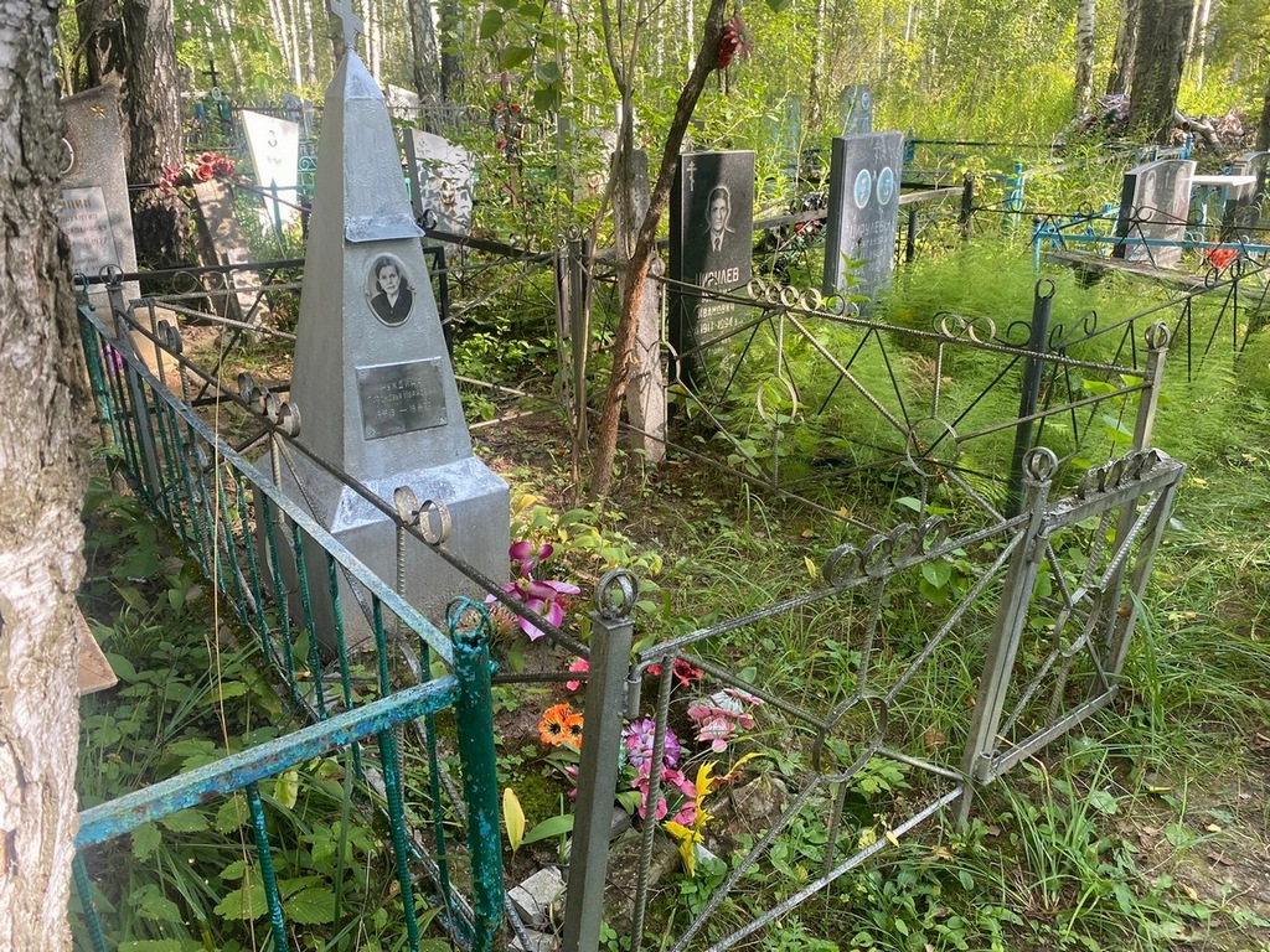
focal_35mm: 26
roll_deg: +4.3
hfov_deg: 67.3
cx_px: 635
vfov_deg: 53.1
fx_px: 954
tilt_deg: -21.7
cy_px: 476
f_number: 1.8
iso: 64
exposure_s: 1/121
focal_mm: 4.25
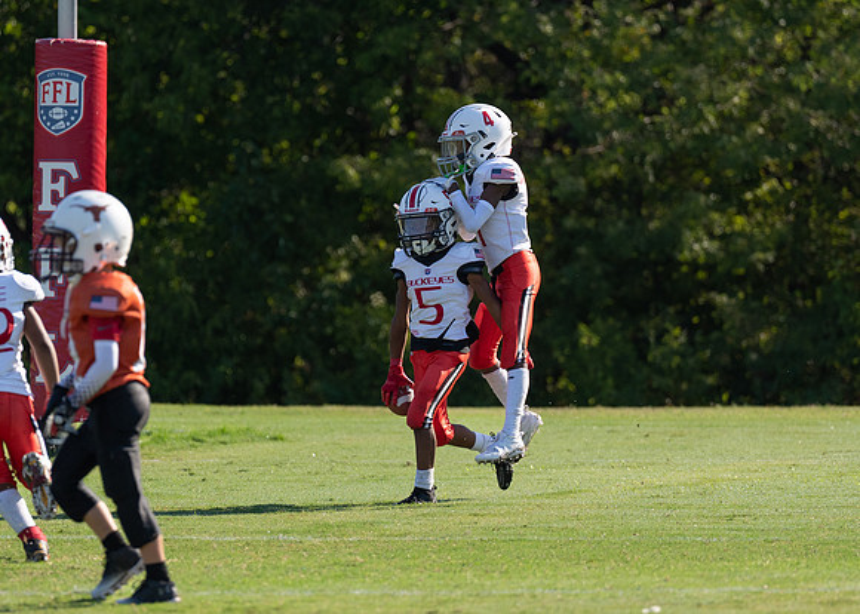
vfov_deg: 3.7
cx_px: 420
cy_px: 286
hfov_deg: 5.2
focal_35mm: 391
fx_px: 9554
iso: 160
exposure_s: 1/3200
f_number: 2.8
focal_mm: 200
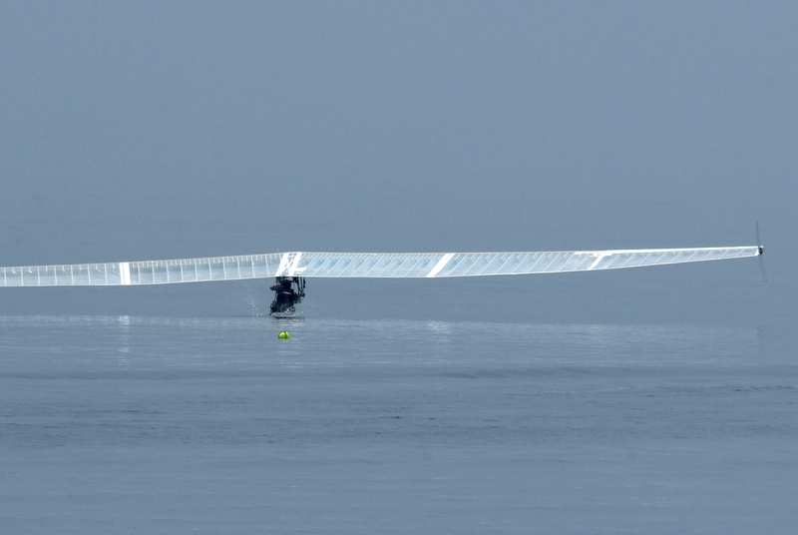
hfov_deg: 3.4
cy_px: 268
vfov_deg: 2.3
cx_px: 399
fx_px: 13319
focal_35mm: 600
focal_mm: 400
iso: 400
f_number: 16
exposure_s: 1/1000
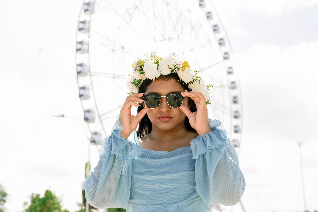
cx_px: 159
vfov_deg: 24.6
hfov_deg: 36.2
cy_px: 106
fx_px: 486
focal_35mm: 55
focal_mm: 55
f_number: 5.6
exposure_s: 1/320
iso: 100
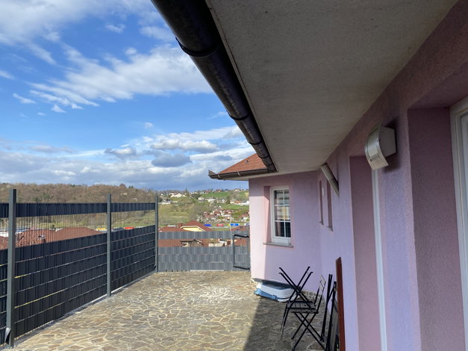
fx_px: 351
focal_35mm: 26
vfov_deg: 53.0
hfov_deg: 67.3
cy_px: 176
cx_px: 234
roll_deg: +1.6
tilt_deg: +9.0
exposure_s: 1/2066
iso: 32
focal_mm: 4.25
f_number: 1.8
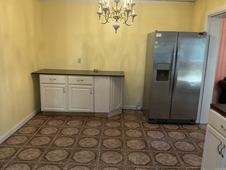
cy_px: 85
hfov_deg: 63.4
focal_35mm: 28
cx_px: 113
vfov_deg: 49.7
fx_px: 183
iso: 200
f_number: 1.8
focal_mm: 3
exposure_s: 1/40
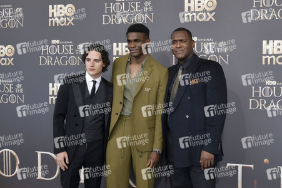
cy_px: 94
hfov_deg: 60.3
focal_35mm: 31
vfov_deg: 42.3
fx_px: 243
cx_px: 141
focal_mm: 31
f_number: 6.3
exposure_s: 1/200
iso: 400
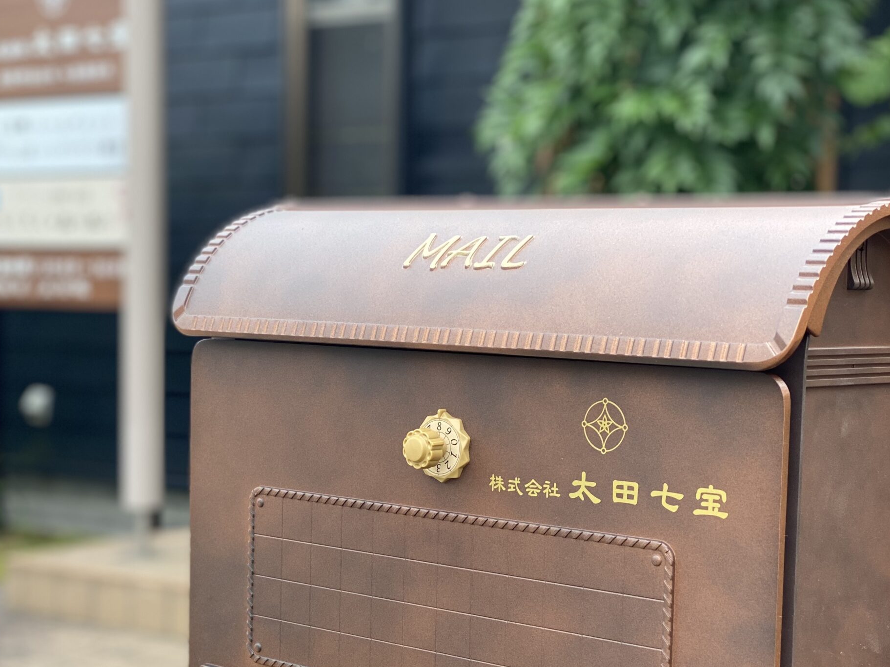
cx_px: 352
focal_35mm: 73
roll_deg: -1.0
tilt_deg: -5.1
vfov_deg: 20.1
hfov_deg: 26.6
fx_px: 1877
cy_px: 429
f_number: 2
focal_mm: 6
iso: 20
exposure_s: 1/307
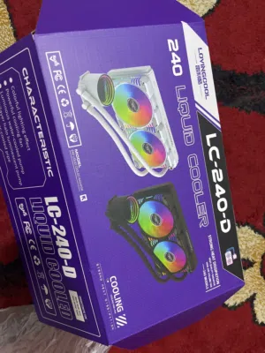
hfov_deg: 53.1
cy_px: 176
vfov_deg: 67.3
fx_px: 265
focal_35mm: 26
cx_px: 132
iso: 500
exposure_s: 1/42
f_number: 1.6
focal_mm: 5.1
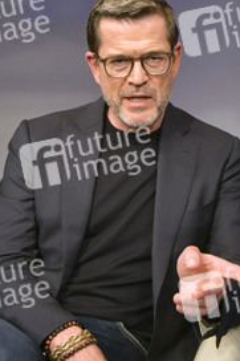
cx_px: 126
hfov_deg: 25.5
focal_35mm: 53
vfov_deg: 37.3
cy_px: 224
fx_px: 531
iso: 2000
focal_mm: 36
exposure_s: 1/200
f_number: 5.6
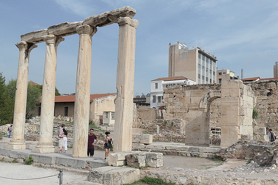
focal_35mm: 36
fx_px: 278
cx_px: 139
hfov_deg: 53.1
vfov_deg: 36.9
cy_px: 92
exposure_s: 1/1600
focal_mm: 8.8
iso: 200
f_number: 4
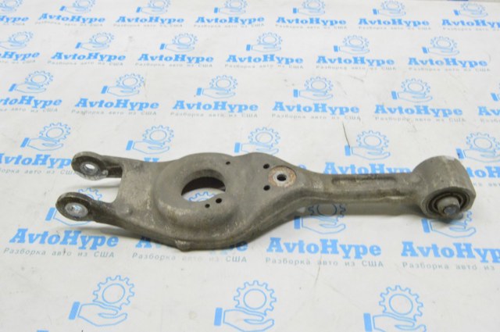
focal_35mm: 34
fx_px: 479
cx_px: 250
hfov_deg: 55.2
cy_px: 166
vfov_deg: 38.3
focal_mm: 23
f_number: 20
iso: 6400
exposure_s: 1/15
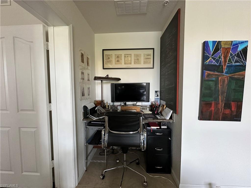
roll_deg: +0.1
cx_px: 126
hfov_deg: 102.1
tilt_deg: -3.6
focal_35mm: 14
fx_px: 102
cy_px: 94
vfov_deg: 85.7
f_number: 2.2
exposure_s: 1/60
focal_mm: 2.22
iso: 400
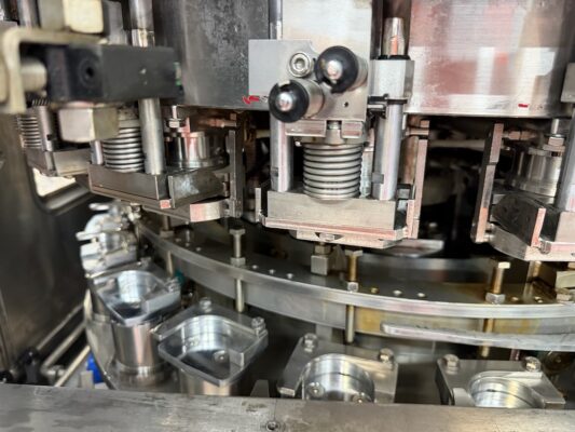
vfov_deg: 56.8
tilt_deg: -18.6
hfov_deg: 71.6
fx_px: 399
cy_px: 216
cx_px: 288
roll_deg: -0.2
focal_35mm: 24
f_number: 1.78
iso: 640
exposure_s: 1/50
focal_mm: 6.76
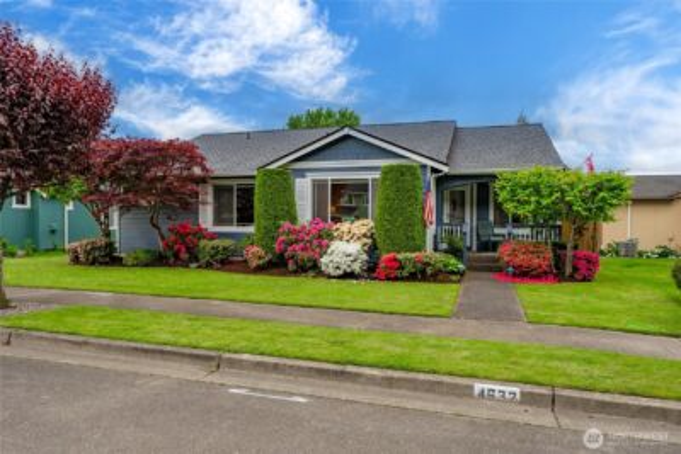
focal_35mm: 21
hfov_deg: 81.2
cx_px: 340
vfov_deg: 59.5
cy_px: 227
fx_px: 397
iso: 80
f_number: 7.1
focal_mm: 21
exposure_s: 1/40
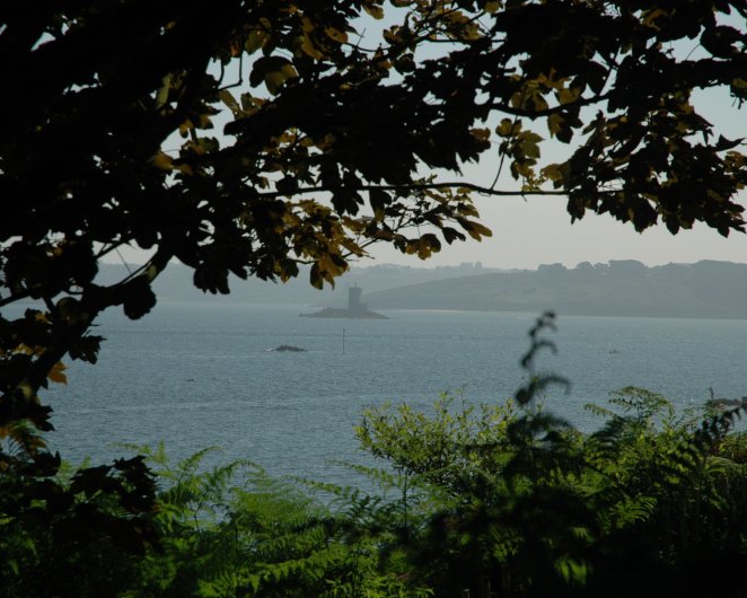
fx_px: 2632
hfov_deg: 16.2
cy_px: 299
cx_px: 352
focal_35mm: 119
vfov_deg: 13.0
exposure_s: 1/320
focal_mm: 70
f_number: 7.1
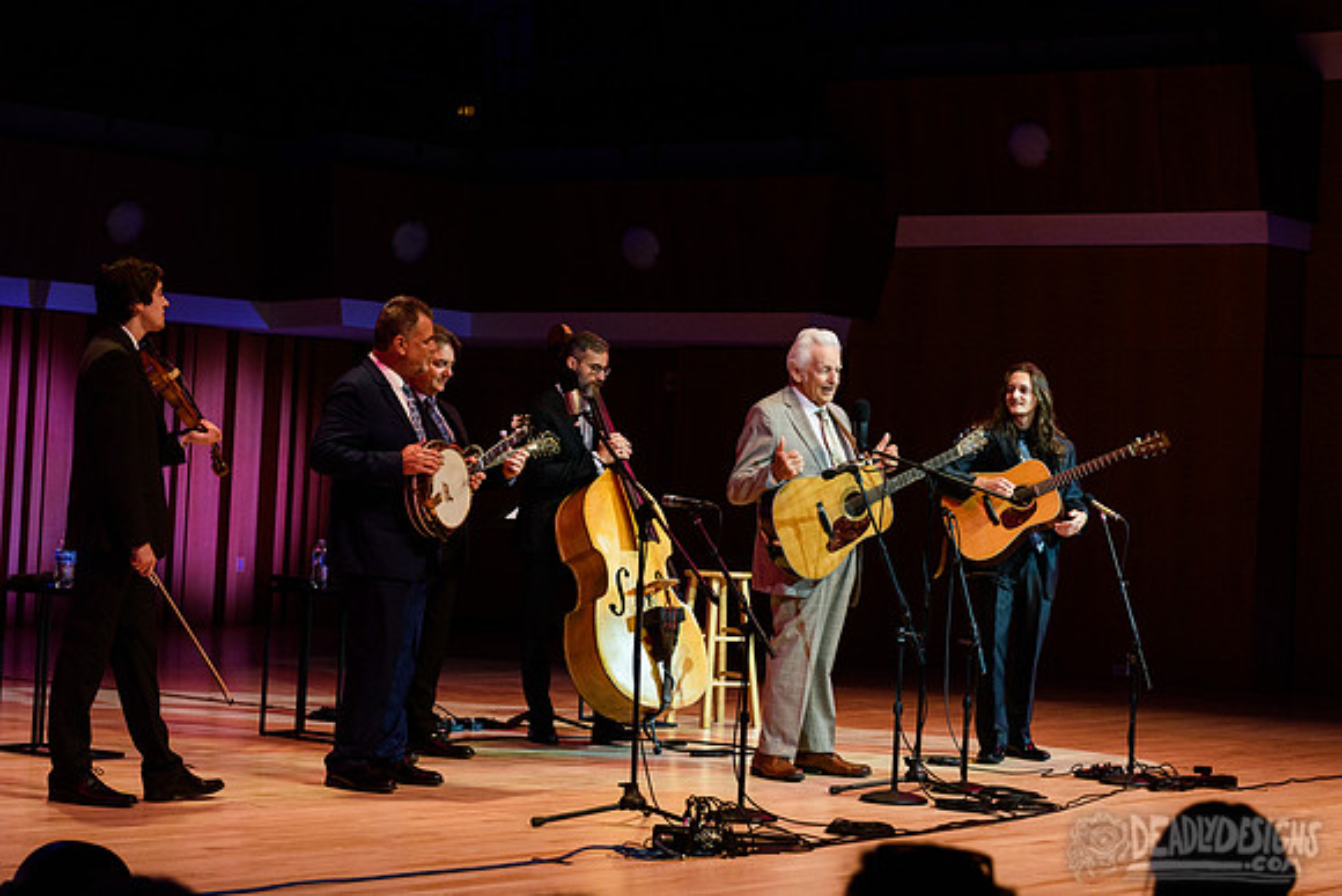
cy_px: 401
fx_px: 2883
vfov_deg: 17.6
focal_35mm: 77
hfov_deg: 26.2
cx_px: 671
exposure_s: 1/640
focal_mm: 70
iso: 2500
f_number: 5
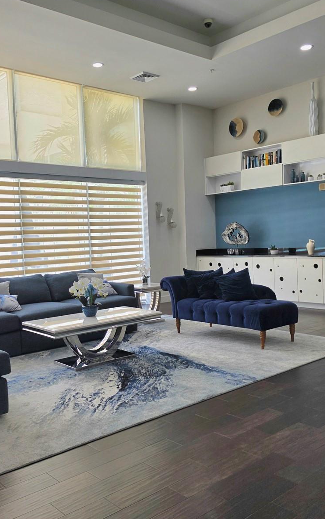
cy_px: 257
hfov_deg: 38.3
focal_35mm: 33
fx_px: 468
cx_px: 153
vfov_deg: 58.1
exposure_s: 1/120
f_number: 1.4
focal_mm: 6.5
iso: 10
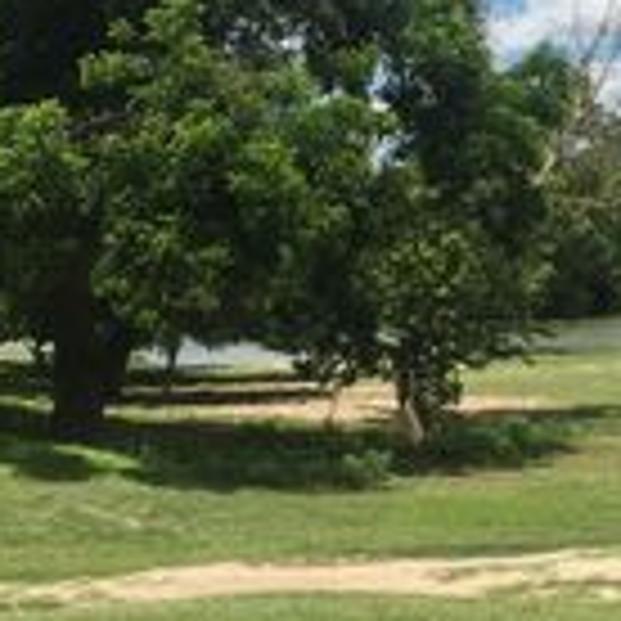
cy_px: 245
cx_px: 628
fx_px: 1624
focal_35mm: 80
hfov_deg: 20.9
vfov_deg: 21.6
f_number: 2.2
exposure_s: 1/2198
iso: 32
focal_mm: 4.15
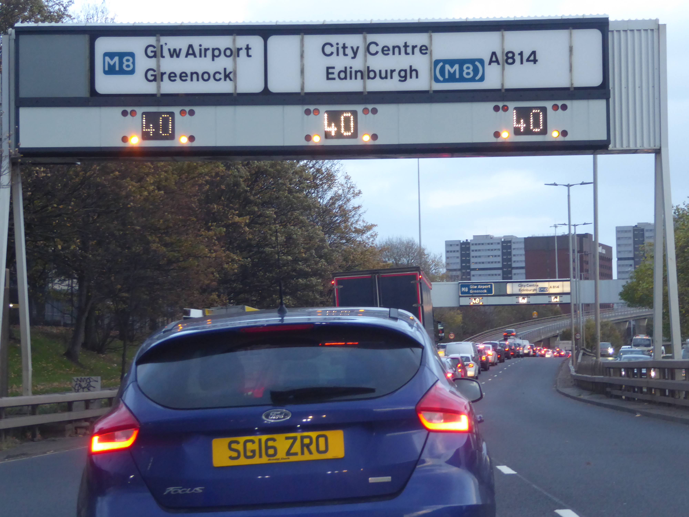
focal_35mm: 91
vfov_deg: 16.2
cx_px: 344
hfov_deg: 21.5
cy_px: 258
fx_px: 1811
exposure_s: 1/20
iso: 400
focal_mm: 15
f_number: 4.8
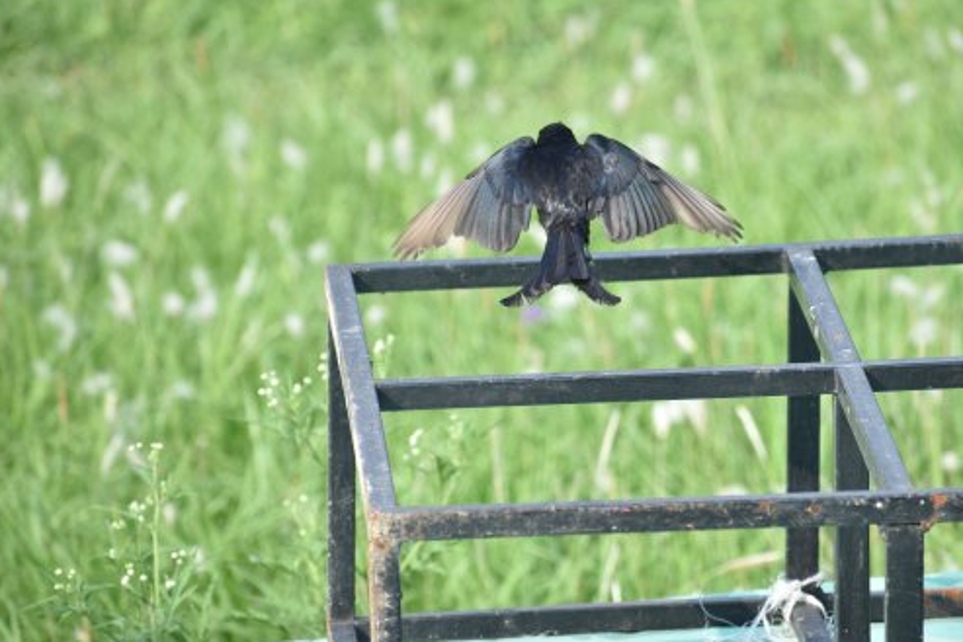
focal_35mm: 391
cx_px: 576
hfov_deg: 5.3
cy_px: 318
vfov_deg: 3.5
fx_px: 10462
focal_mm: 210
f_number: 5.6
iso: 400
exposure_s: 1/800
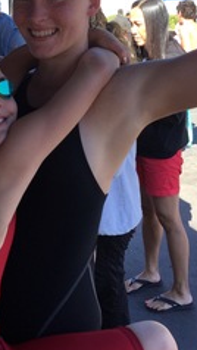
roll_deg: +1.3
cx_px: 63
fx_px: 492
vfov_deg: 38.2
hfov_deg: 22.5
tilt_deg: -7.3
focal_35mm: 53
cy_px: 91
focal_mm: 4.15
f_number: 2.2
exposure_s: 1/347
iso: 32
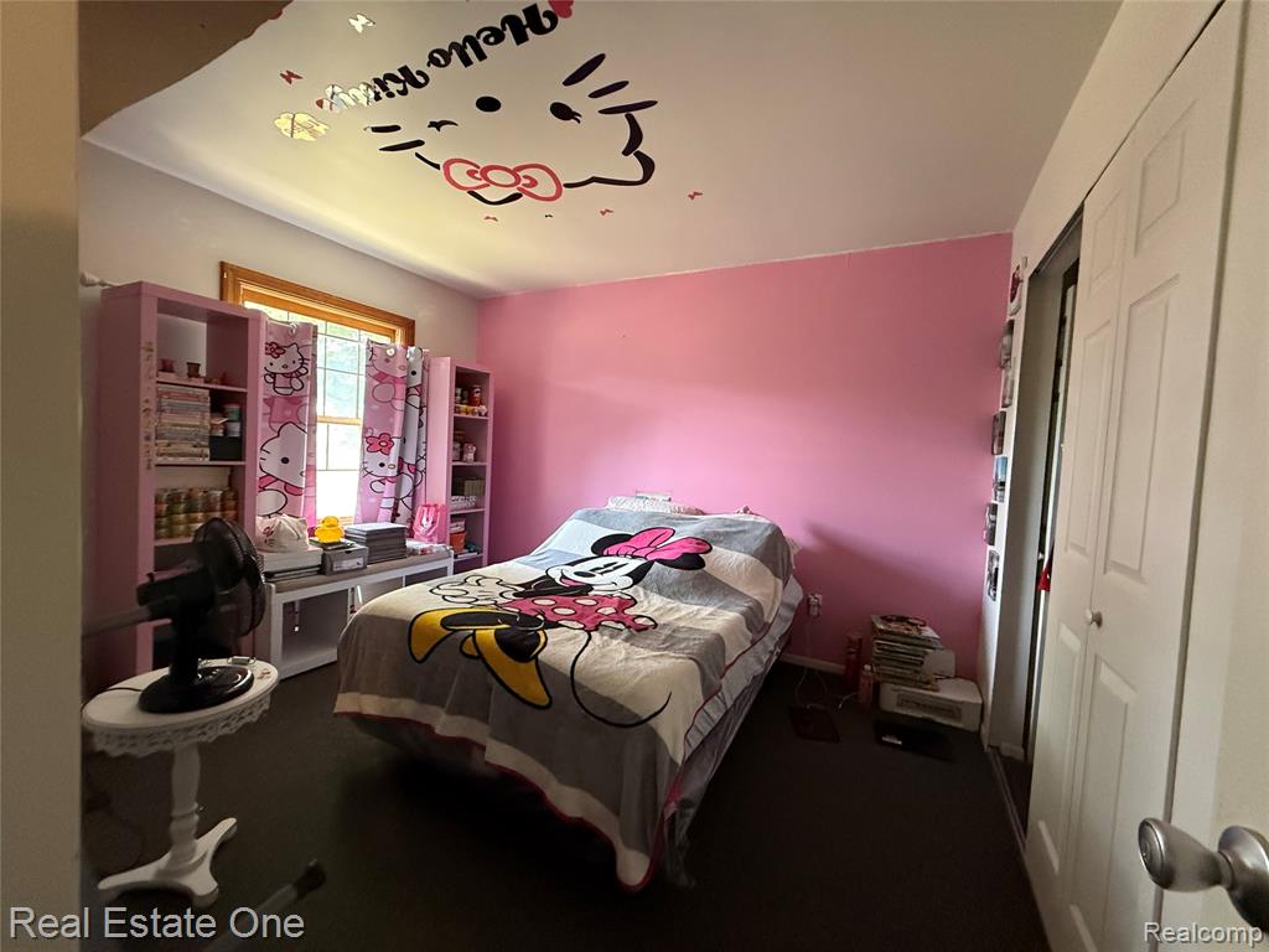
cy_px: 476
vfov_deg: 85.7
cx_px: 634
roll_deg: -3.3
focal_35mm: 14
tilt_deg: -1.8
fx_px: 513
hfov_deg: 102.1
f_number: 2.2
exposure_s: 1/60
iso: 640
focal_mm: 2.22
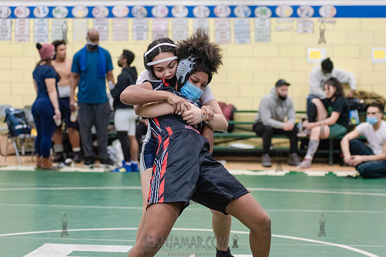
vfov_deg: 15.1
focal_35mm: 90
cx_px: 193
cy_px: 128
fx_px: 970
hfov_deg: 22.5
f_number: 3.5
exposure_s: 1/400
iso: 4000
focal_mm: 80
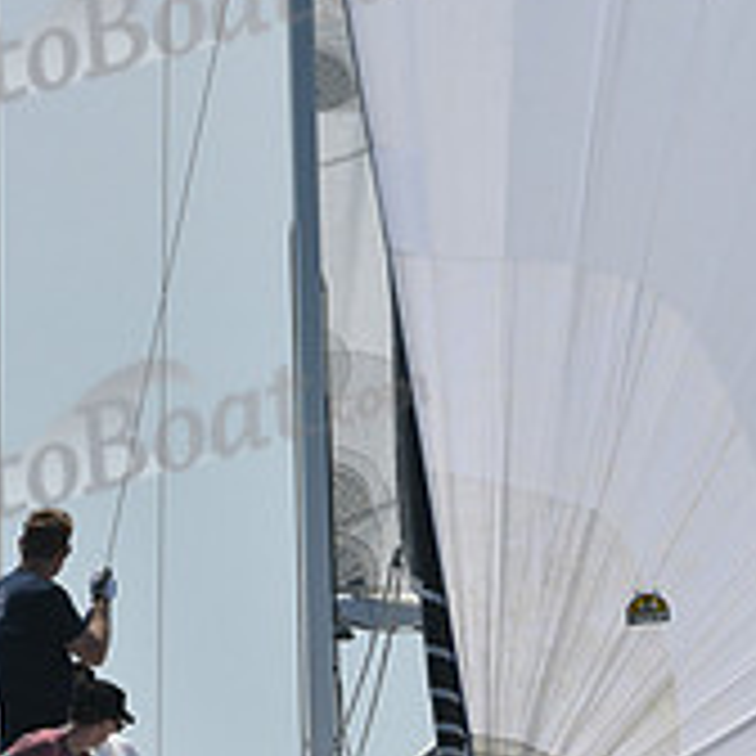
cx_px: 666
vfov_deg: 1.8
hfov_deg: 1.8
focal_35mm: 995
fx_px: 24585
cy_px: 623
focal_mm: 340
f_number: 11
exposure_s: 1/1000
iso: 320
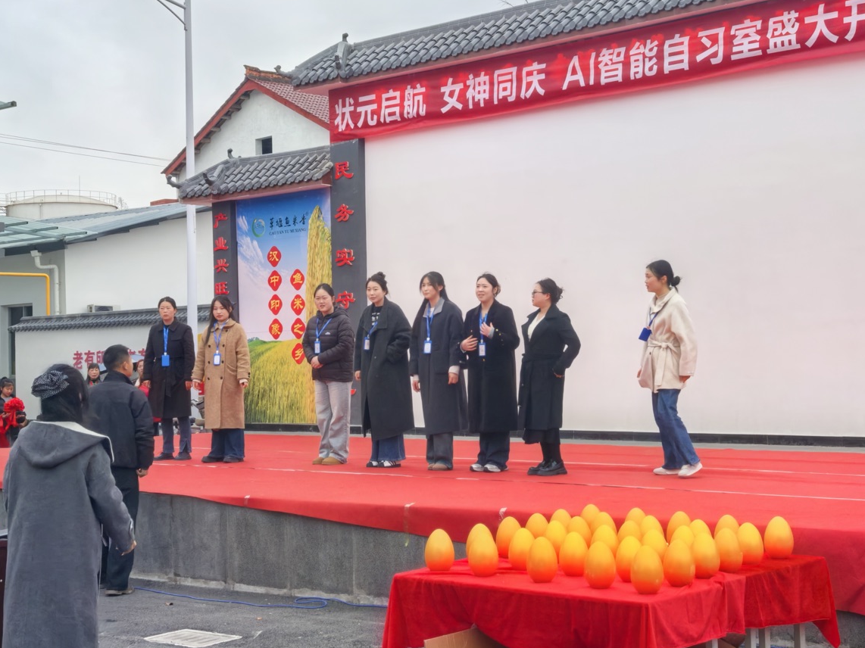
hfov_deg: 31.2
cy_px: 326
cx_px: 450
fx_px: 1549
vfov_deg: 23.6
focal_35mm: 62
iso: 250
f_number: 4
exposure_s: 1/400
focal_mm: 5.75
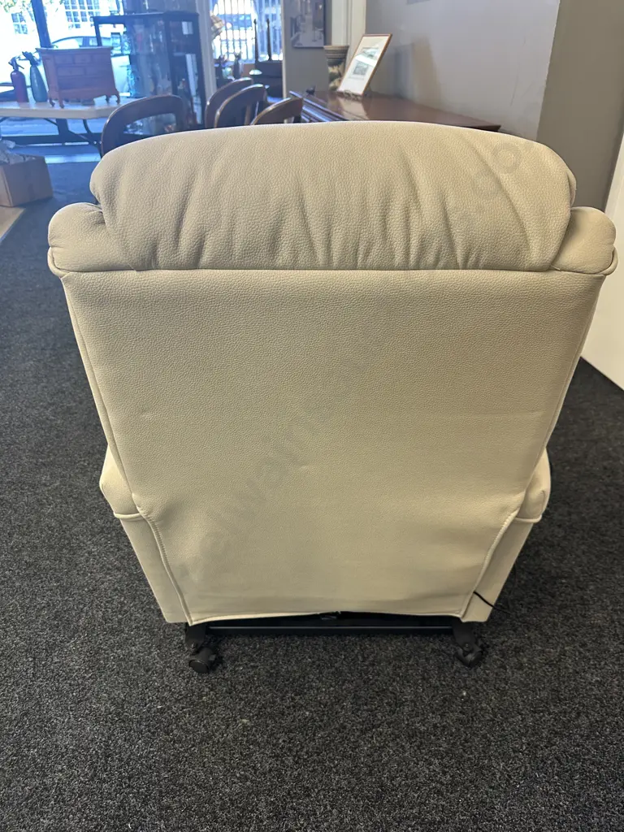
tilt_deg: -30.0
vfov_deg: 71.6
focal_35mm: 24
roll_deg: +1.0
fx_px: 577
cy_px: 416
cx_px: 312
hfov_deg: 56.8
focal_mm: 6.86
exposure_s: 1/100
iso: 200
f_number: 1.78
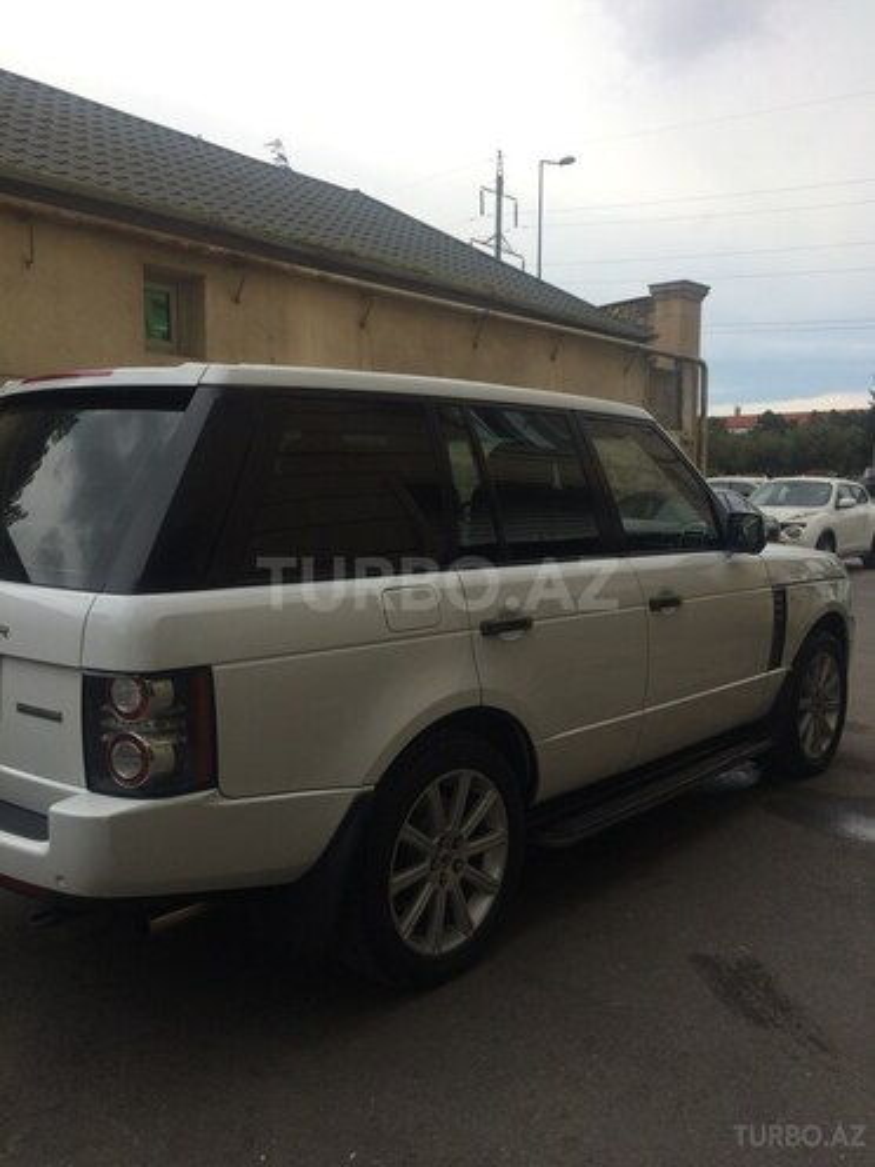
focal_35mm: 29
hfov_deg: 48.2
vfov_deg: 61.7
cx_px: 438
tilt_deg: -5.9
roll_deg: +1.3
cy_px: 584
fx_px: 977
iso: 32
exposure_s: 1/1368
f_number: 2.2
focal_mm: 4.15
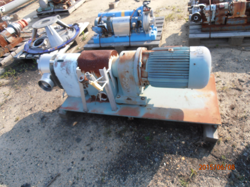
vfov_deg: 56.8
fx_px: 173
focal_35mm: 24
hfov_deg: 71.6
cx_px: 125
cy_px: 94
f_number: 3
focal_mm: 4.2
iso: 80
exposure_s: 1/400
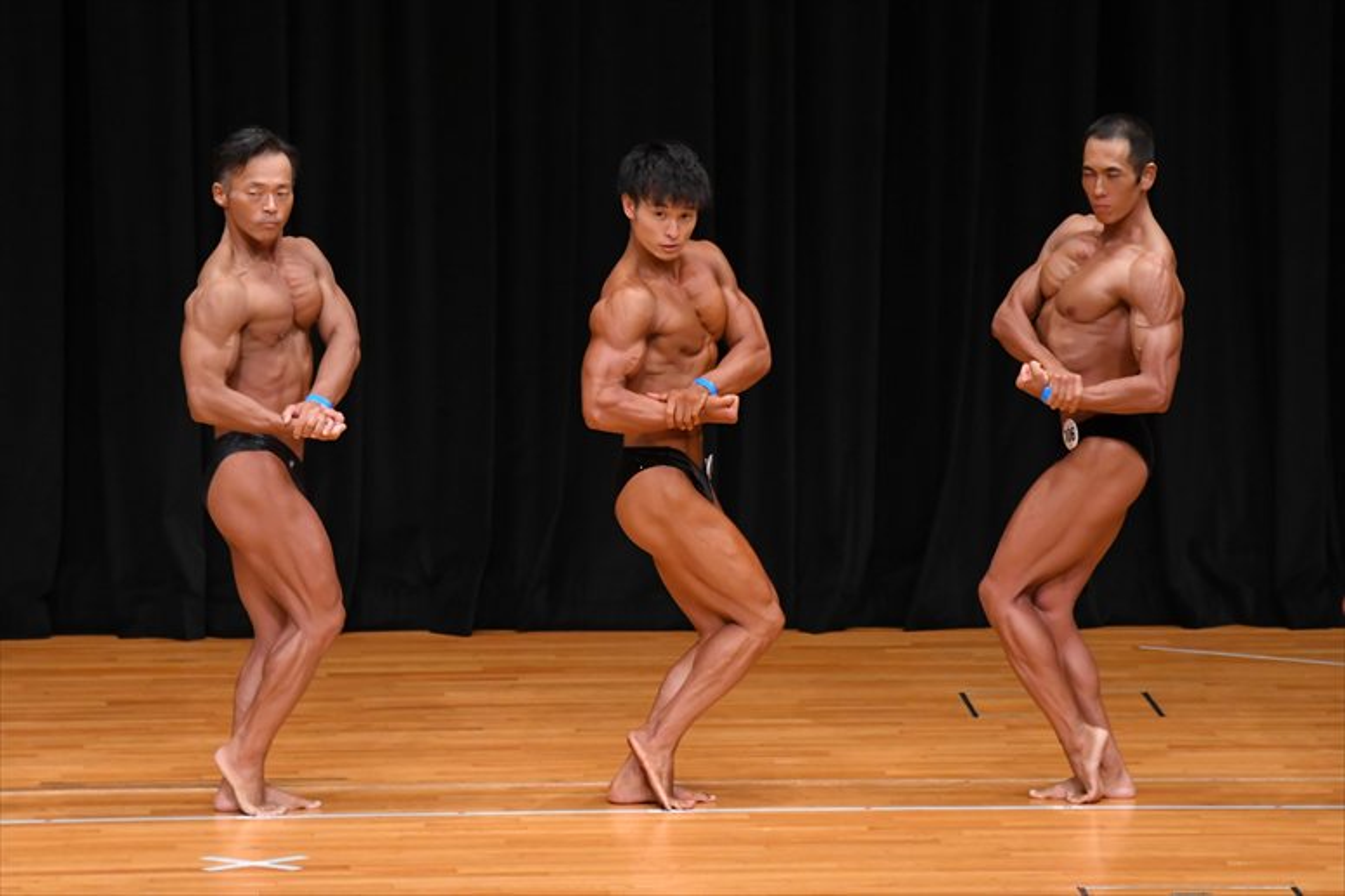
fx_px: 9523
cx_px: 672
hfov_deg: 8.1
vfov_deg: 5.4
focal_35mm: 255
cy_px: 448
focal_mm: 170
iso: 3200
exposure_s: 1/400
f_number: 5.6
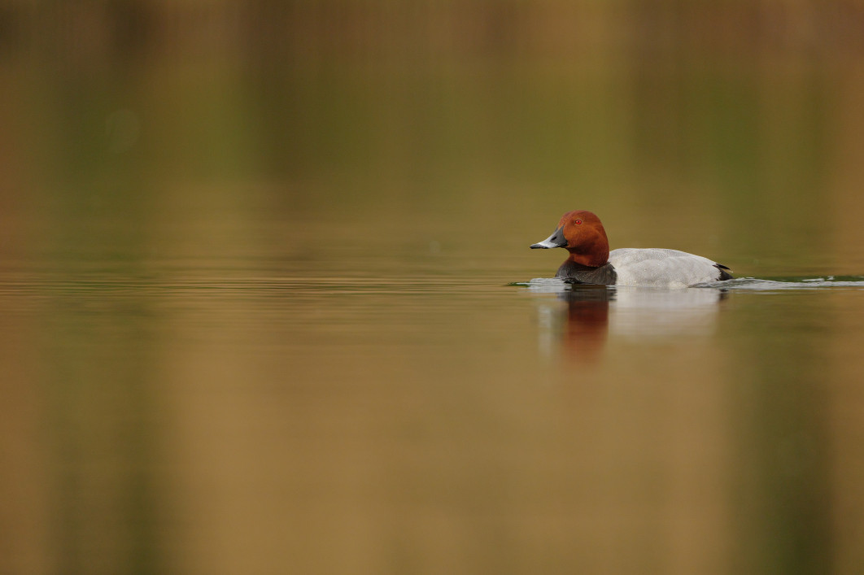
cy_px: 288
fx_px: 21853
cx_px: 432
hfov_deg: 2.3
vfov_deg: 1.5
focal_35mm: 911
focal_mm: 600
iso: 1600
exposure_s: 1/2000
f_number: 4
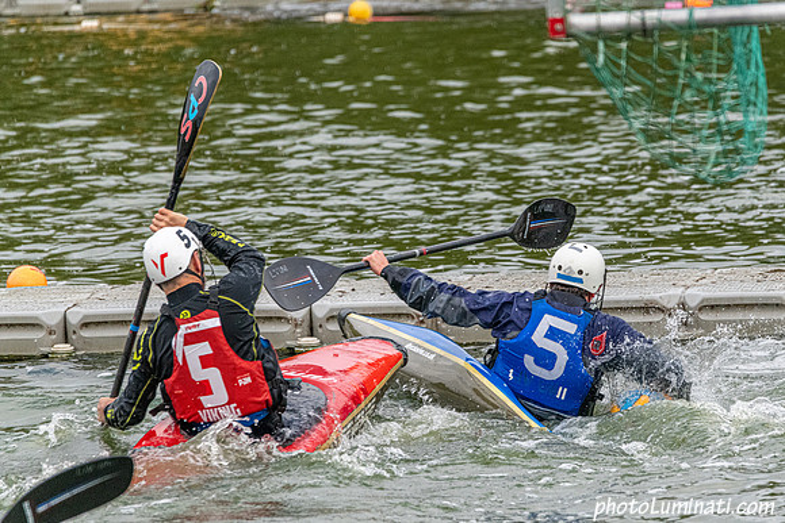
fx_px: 10063
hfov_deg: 4.5
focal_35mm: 461
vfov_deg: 3.0
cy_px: 302
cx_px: 453
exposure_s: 1/2000
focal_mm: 400
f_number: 8
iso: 3200
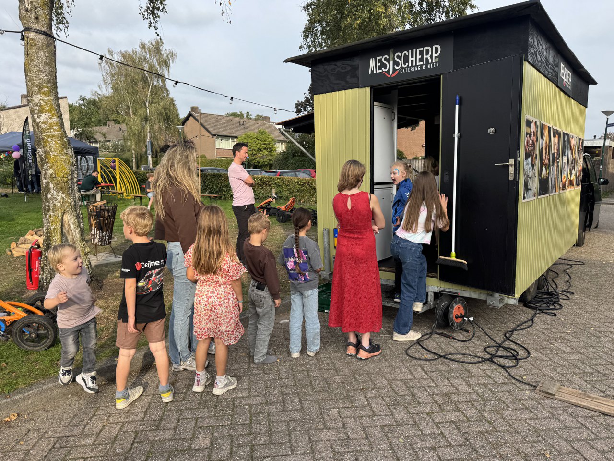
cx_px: 307
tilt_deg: -8.9
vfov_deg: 56.8
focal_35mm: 24
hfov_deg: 71.6
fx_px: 426
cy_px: 230
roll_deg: -0.3
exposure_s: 1/1311
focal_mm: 6.76
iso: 80
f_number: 1.78
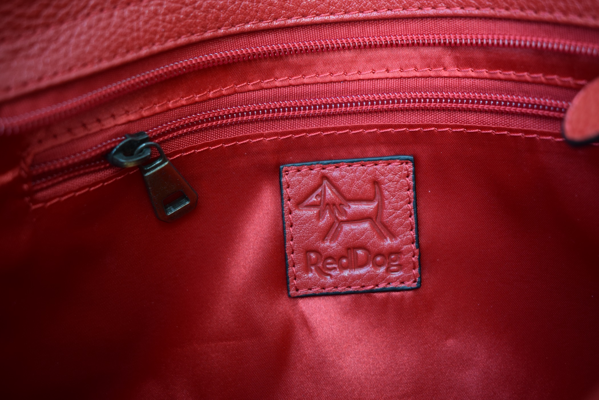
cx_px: 300
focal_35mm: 45
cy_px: 200
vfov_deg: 29.9
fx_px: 749
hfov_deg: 43.6
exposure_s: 1/100
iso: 400
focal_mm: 30
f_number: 5
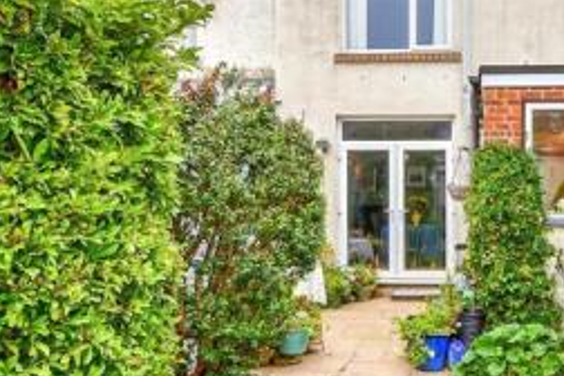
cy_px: 200
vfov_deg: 34.2
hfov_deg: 46.0
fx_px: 611
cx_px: 480
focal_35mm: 39
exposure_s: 1/60
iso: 400
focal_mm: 10
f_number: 8
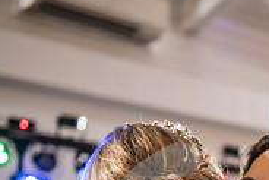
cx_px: 325
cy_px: 273
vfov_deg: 12.2
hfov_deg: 18.1
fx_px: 800
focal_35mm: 107
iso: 1000
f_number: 2.8
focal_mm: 34
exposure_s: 1/125
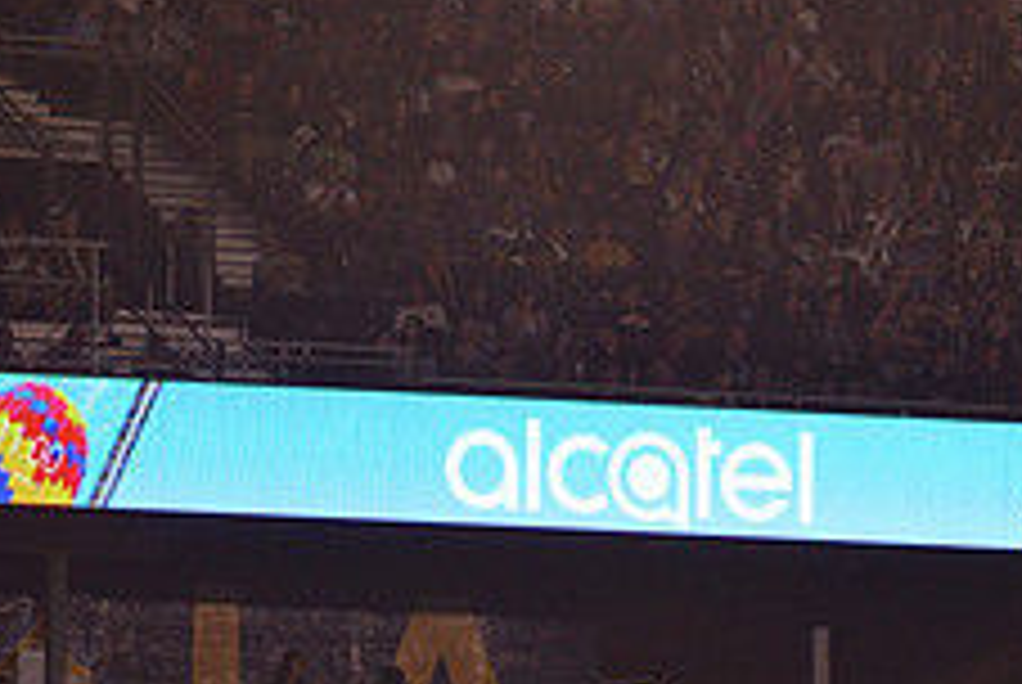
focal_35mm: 459
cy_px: 488
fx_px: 13047
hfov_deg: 4.5
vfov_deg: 3.0
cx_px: 693
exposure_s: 1/3200
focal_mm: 180
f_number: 2.8
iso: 1600
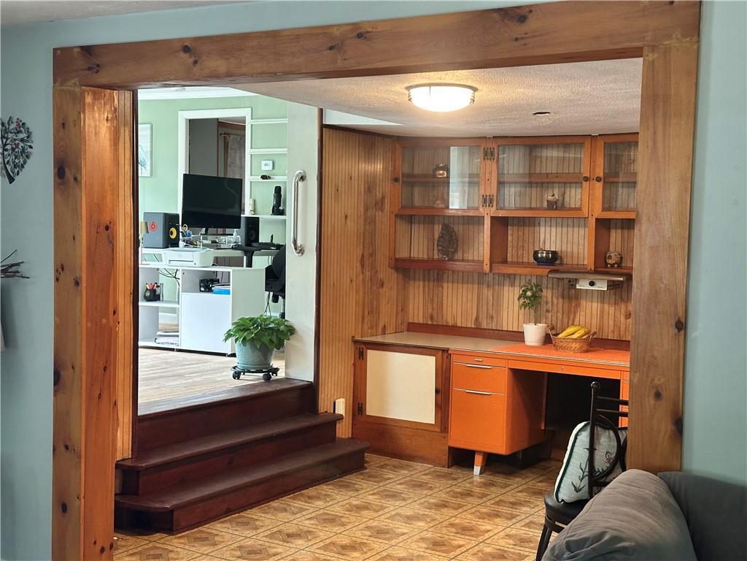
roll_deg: -1.5
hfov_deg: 39.7
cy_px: 280
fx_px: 1036
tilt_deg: -2.2
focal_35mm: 48
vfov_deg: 30.3
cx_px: 374
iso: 200
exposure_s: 1/40
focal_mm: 6.86
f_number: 1.78
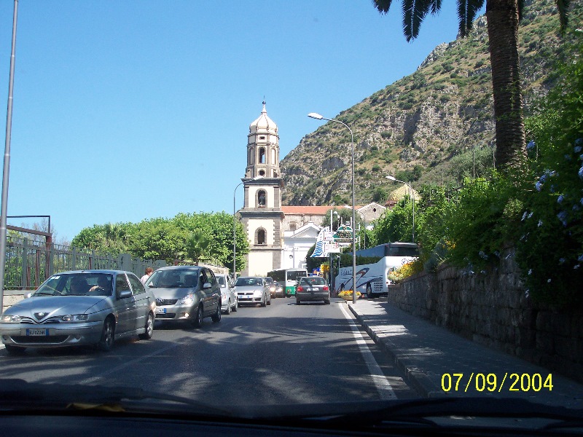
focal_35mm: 38
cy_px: 218
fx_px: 640
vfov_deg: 37.7
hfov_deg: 49.0
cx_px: 292
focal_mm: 8
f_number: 4.8
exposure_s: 1/350
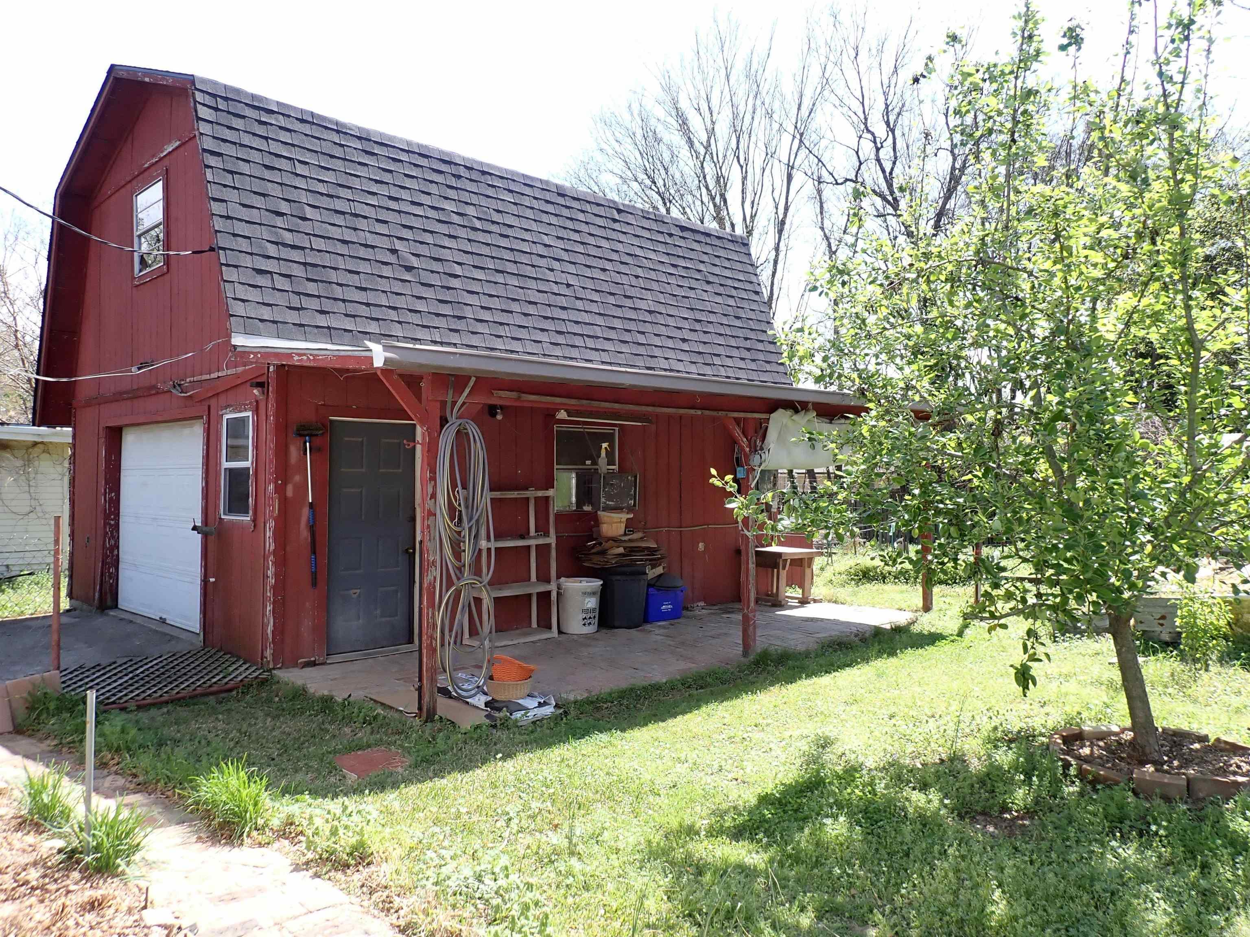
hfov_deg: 69.4
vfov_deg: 54.9
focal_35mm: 25
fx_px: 903
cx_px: 625
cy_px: 468
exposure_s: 1/400
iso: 100
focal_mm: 4.5
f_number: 2.8
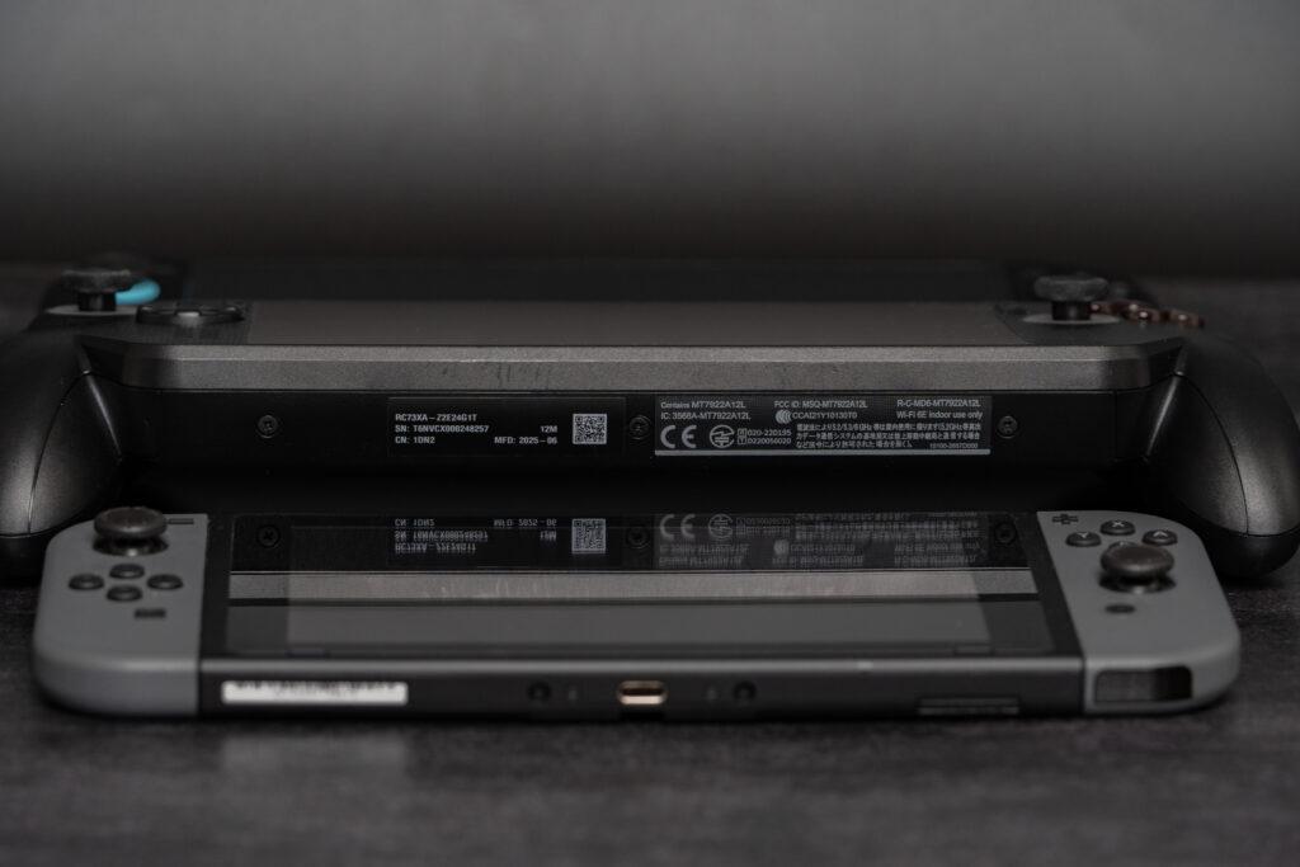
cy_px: 434
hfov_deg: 11.8
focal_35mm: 174
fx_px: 6282
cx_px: 650
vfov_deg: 7.9
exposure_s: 1/13
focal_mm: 171
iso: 400
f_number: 8
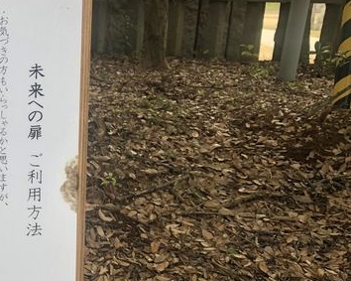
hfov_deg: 27.1
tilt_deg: -11.4
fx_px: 654
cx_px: -52
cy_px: 118
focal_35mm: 63
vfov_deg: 24.2
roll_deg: -1.8
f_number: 1.8
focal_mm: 3.99
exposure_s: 1/120
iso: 50
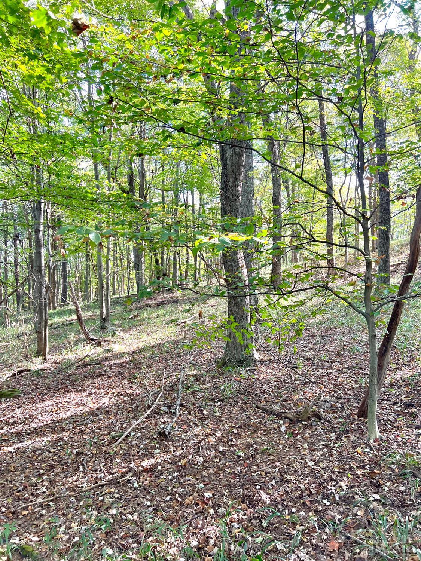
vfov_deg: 67.3
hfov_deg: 53.1
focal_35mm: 26
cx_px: 210
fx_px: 422
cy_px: 280
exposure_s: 1/121
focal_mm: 5.7
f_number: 1.5
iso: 64
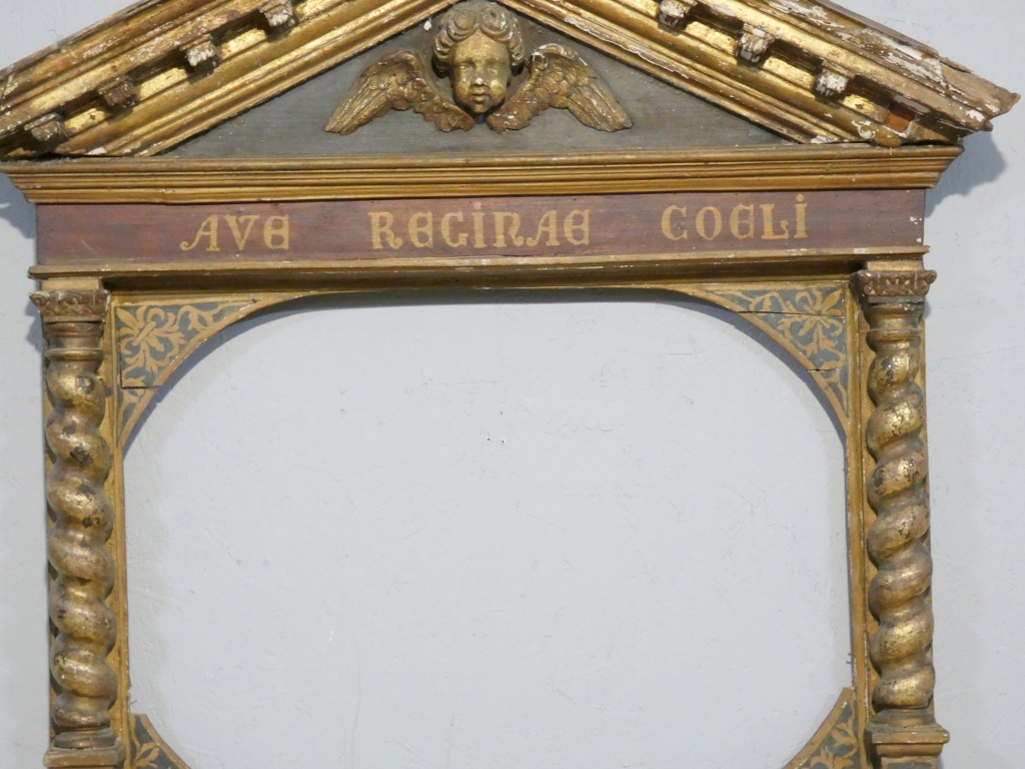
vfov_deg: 16.4
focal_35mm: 90
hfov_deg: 21.8
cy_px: 384
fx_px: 2665
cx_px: 512
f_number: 4.7
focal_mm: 16
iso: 800
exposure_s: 1/80
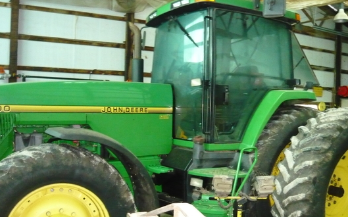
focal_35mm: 36
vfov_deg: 35.2
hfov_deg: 54.0
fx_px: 341
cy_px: 122
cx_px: 174
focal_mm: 5.5
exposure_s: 1/30
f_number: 2.8
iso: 1000
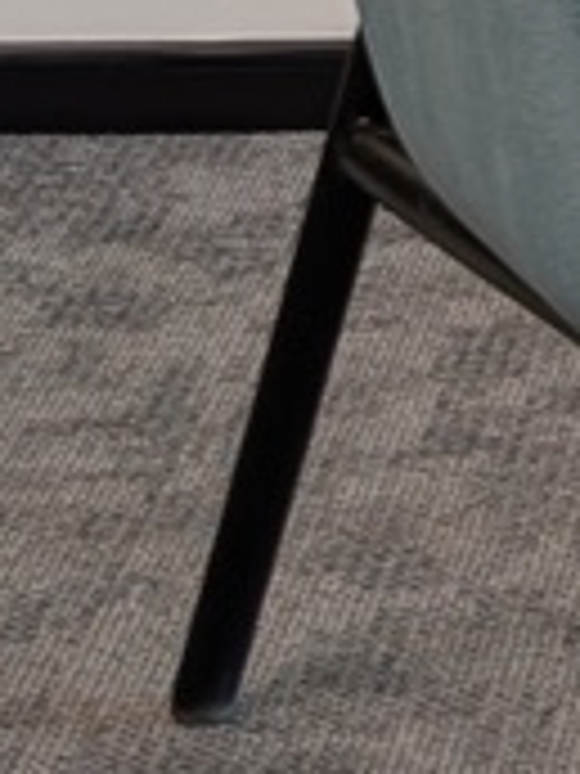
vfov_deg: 7.2
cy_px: -1197
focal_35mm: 257
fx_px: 5741
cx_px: 1324
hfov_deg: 5.6
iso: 26
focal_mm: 6.9
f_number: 1.68
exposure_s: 1/33.3
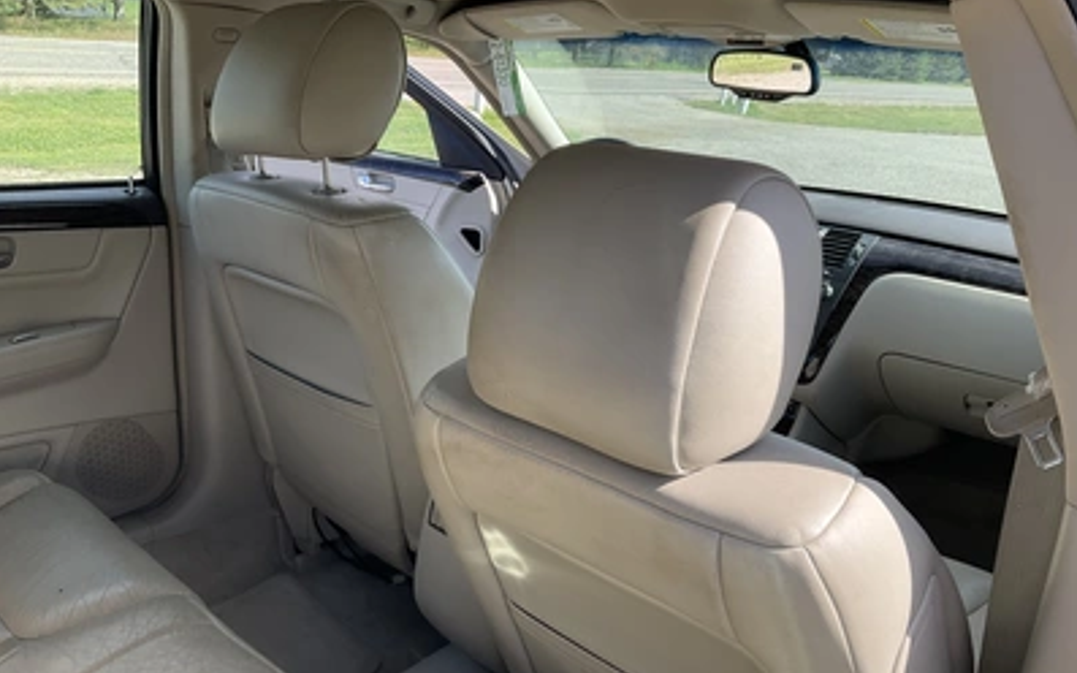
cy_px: 328
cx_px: 537
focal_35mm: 31
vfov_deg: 40.6
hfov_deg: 61.2
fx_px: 910
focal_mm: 3
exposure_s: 1/435
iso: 25
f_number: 1.8
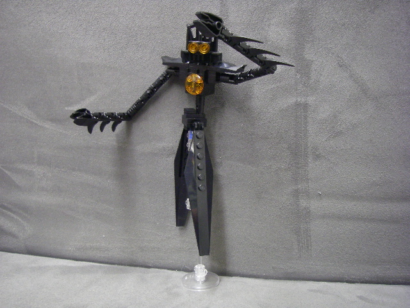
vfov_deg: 37.7
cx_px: 205
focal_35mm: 38
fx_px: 450
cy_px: 154
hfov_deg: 49.0
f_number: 3.3
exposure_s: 1/4
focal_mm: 6.3
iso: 320
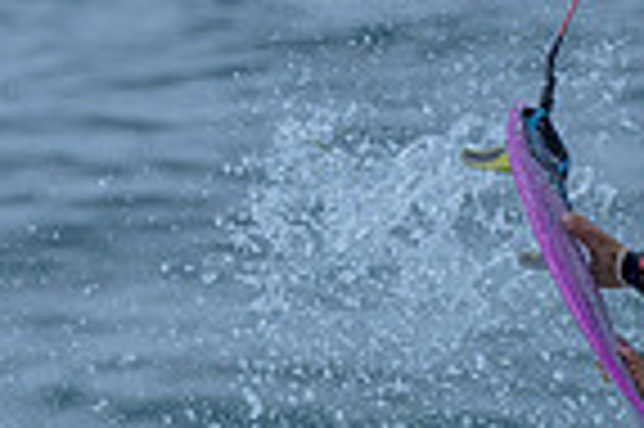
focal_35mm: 4466
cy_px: 861
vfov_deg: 0.3
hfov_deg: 0.5
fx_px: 79800
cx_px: 302
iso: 180
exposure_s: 1/2000
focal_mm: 800
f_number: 6.3
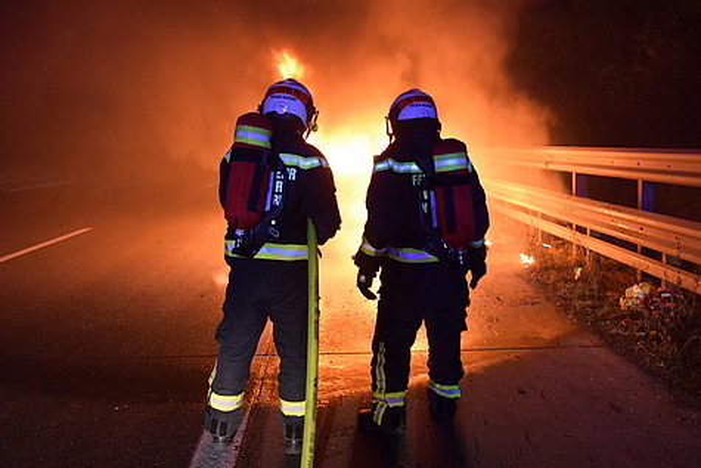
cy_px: 234
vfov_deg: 41.7
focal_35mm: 32
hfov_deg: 59.5
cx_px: 350
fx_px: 614
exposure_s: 1/30
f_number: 3.8
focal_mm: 21
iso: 3200
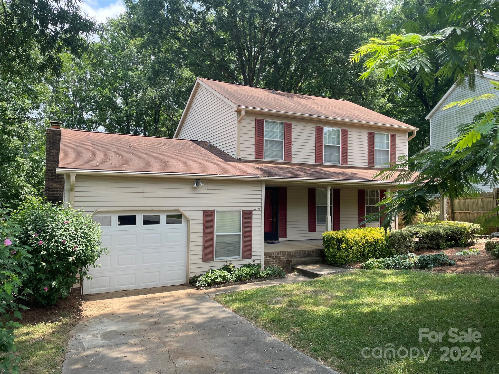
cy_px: 187
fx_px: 375
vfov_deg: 53.1
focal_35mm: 26
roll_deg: +0.5
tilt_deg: +2.6
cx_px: 250
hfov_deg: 67.3
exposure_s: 1/932
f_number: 1.6
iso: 32
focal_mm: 4.2
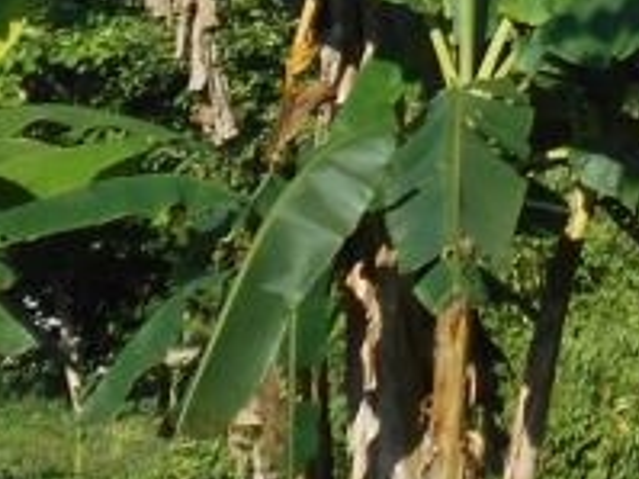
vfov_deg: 8.6
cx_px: 1153
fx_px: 3044
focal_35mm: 165
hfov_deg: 11.2
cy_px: -440
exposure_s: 1/640
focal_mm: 5.8
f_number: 3.6
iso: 80
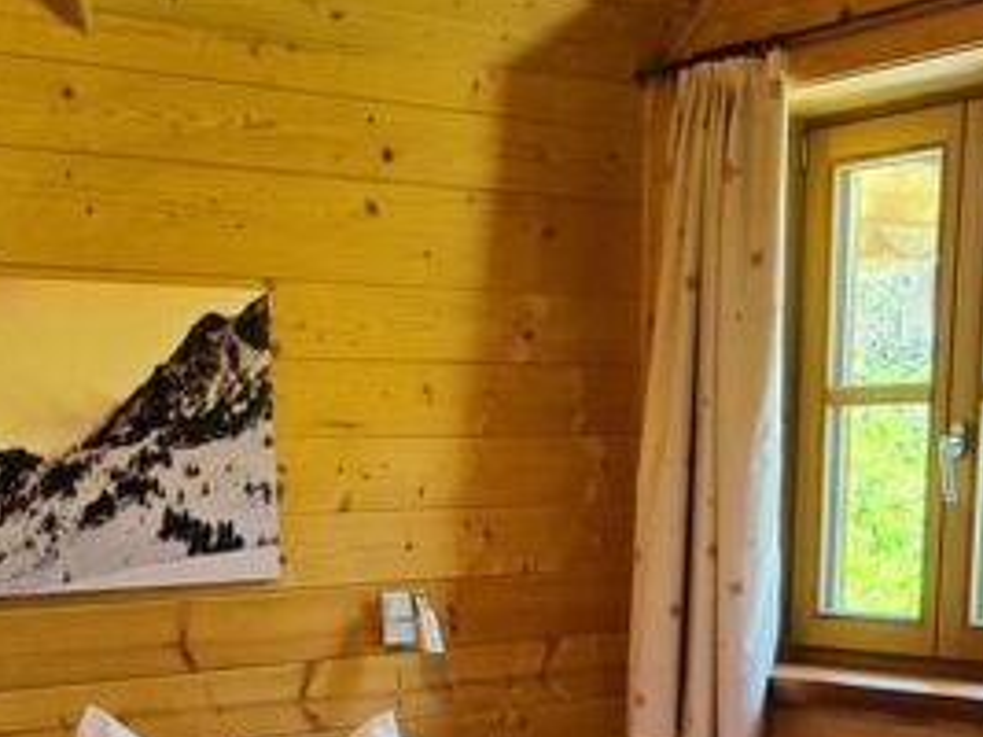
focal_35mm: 62
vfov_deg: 21.3
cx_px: 484
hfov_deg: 31.2
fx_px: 1760
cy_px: 977
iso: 252
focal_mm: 5.59
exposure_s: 1/50
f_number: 1.88
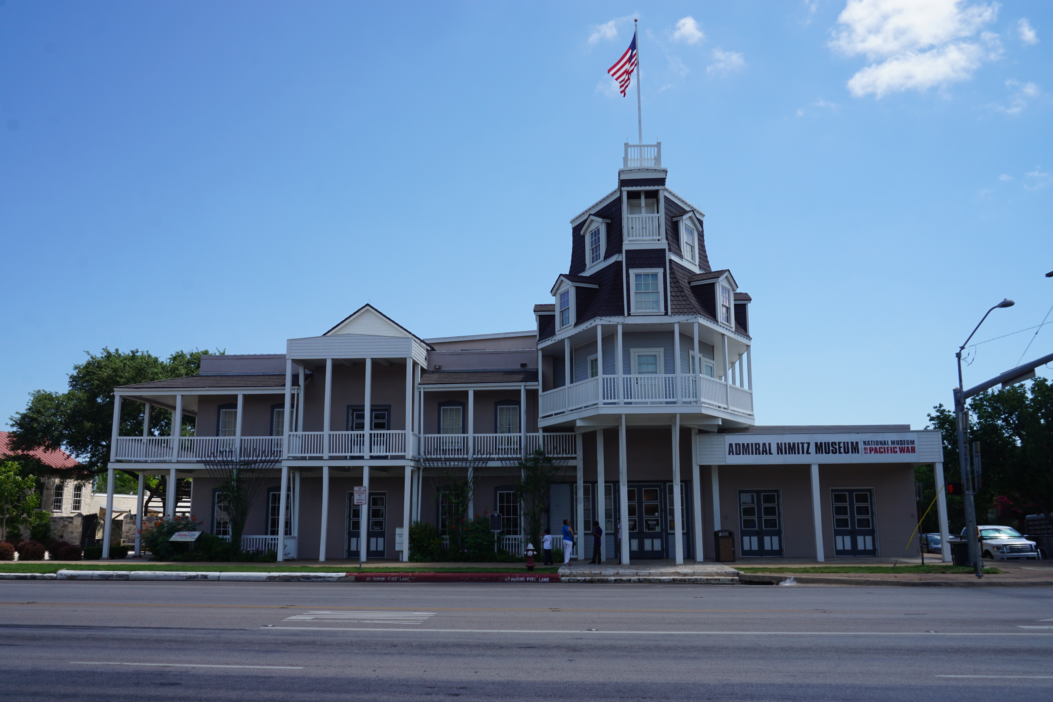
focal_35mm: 30
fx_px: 877
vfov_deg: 43.6
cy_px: 351
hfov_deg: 61.9
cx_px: 526
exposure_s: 1/125
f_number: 11
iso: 100
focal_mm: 20
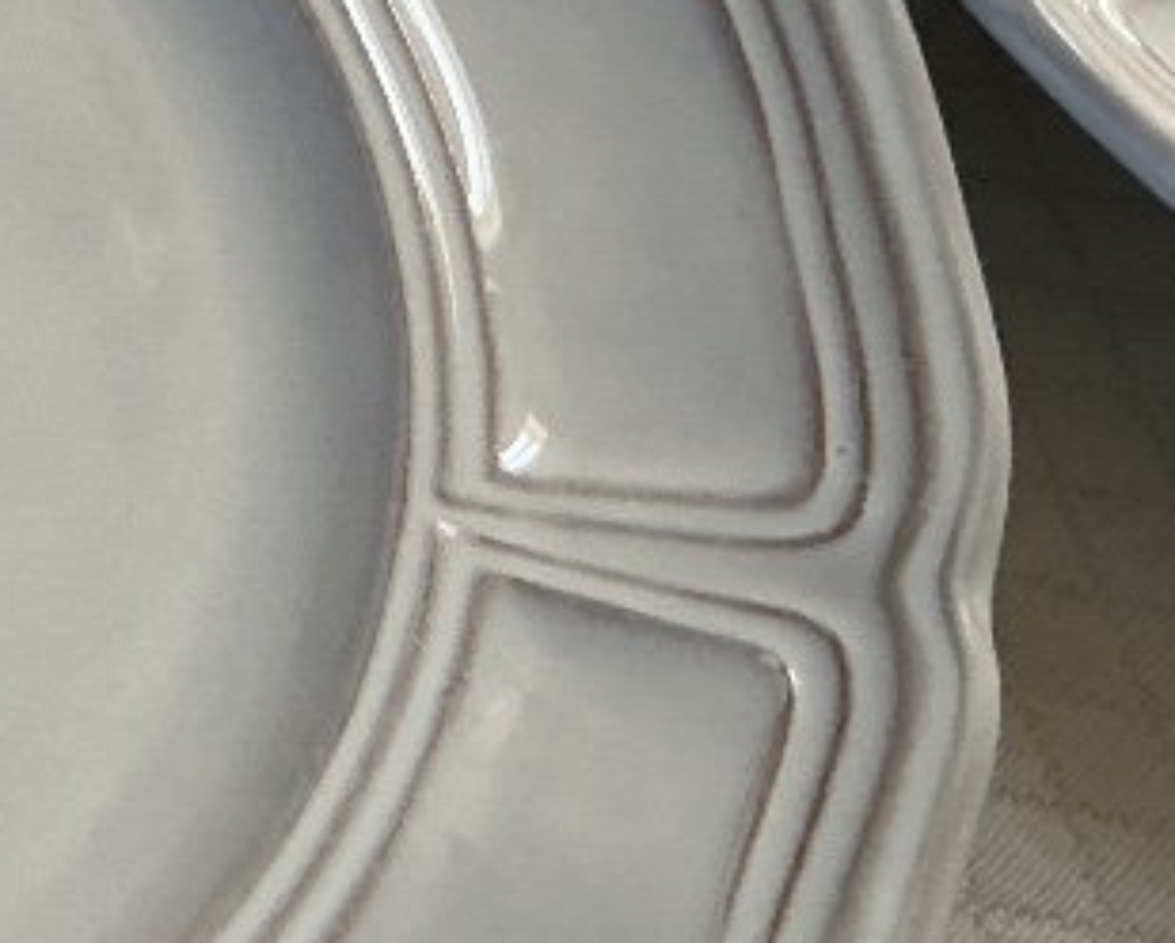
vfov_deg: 14.4
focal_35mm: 106
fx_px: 3691
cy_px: 110
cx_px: -1050
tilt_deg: -56.3
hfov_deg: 15.2
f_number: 1.8
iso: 64
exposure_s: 1/78
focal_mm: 3
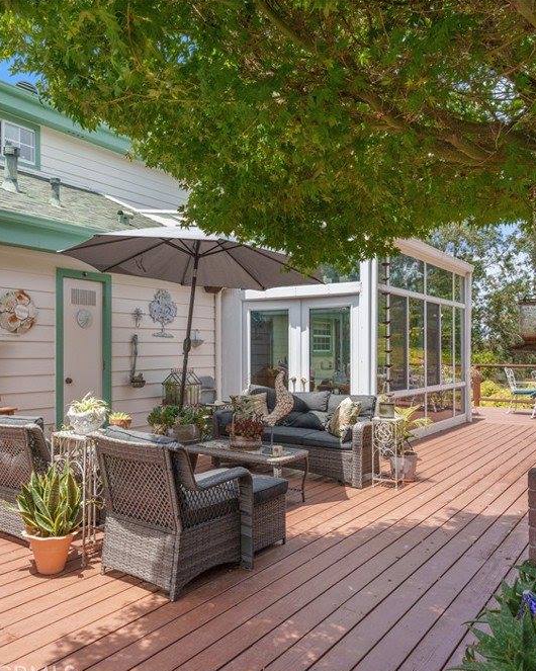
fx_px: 575
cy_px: 344
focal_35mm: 29
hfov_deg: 49.4
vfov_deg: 60.5
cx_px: 193
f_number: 7.1
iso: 640
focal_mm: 20
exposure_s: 1/2000
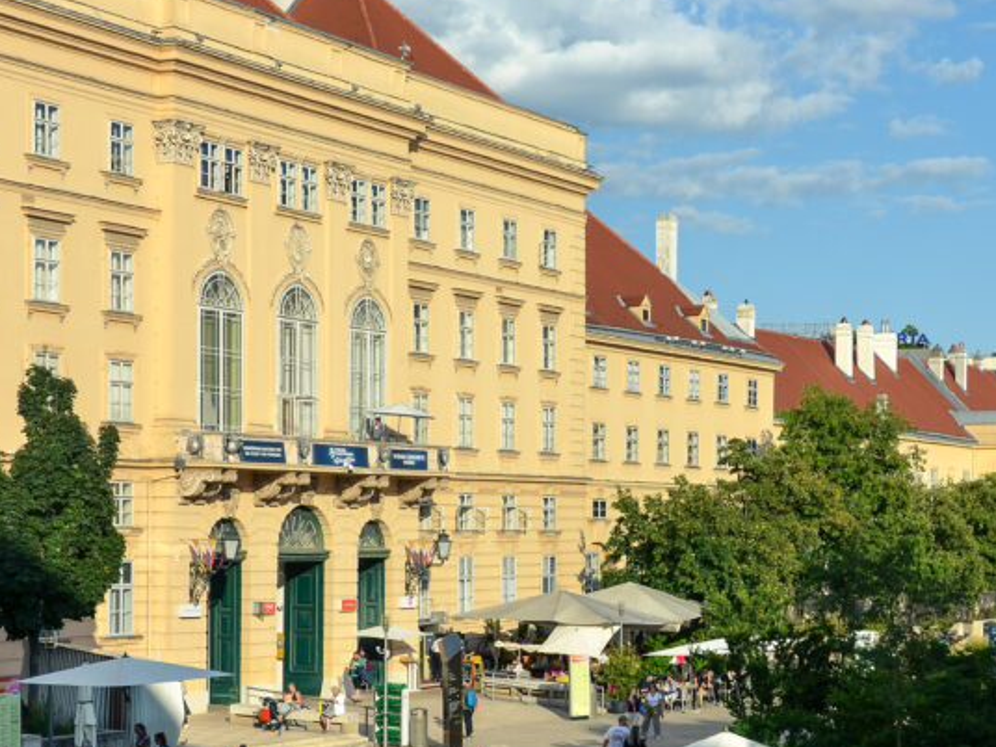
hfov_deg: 25.2
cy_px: 543
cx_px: 639
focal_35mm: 77
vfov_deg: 19.0
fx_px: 2216
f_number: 7.1
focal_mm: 28
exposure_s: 1/640
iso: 125
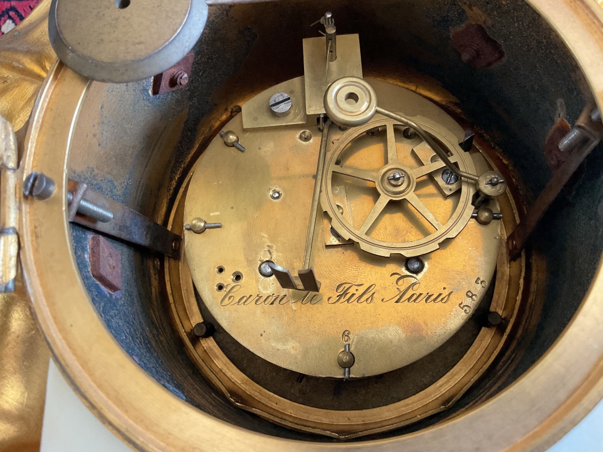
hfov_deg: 61.7
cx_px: 302
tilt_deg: -78.9
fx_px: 505
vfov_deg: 48.2
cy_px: 226
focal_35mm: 29
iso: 160
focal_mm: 3
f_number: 1.8
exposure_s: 1/60
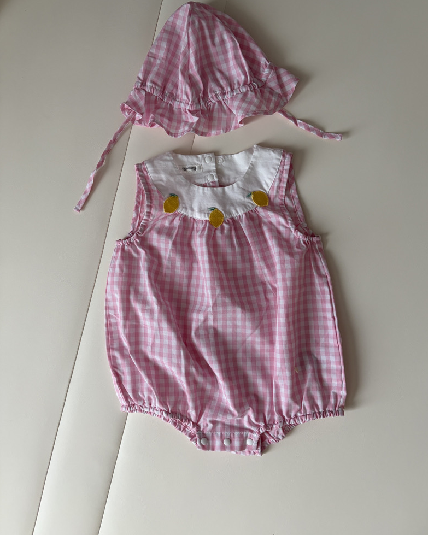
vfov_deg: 62.2
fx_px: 443
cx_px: 219
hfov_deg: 51.5
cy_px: 249
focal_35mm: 28
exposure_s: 1/60
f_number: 1.6
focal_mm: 5.96
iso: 160
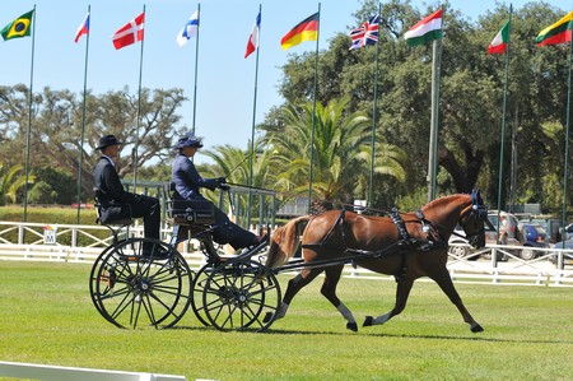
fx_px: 2266
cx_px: 286
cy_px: 190
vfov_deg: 9.6
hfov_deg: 14.4
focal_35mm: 142
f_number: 5
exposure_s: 1/640
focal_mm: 95
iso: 250
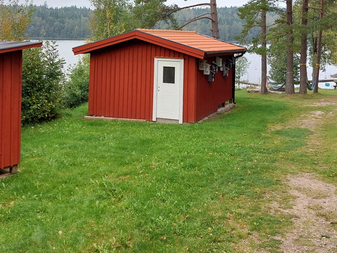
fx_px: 448
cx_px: 163
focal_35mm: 46
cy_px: 26
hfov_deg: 41.3
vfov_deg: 30.2
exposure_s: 1/300
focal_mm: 5.23
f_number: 1.8
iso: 25
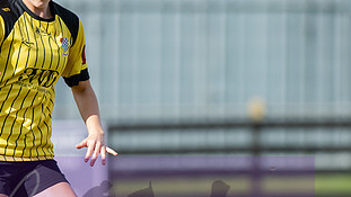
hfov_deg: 2.9
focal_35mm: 736
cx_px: 78
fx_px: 6851
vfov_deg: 1.7
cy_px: 131
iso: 200
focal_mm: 300
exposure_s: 1/1250
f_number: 4
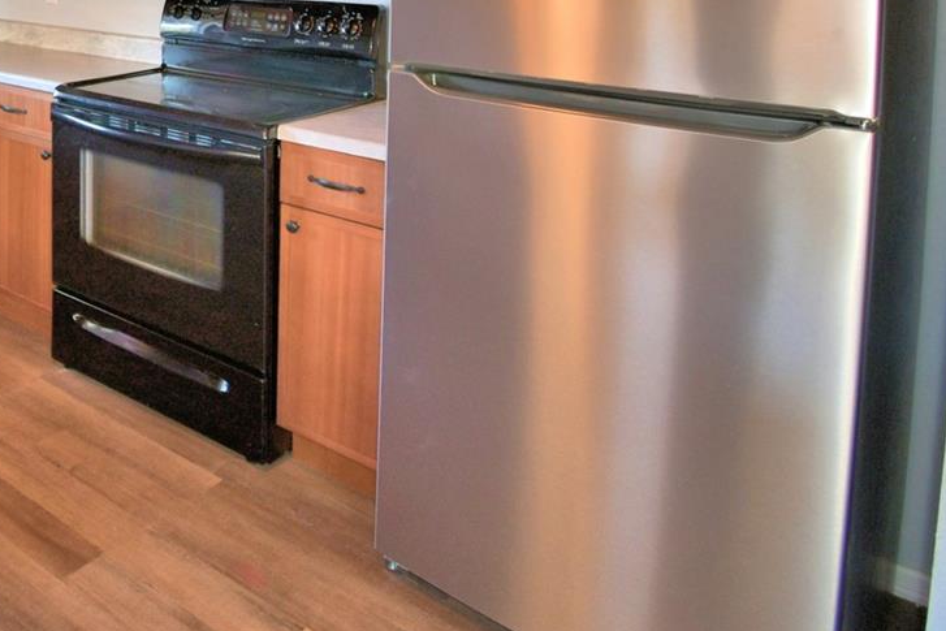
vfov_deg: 35.0
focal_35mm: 33
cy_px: -46
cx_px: -61
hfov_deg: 45.2
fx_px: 867
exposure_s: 1/40
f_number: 4.5
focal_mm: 10
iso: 200
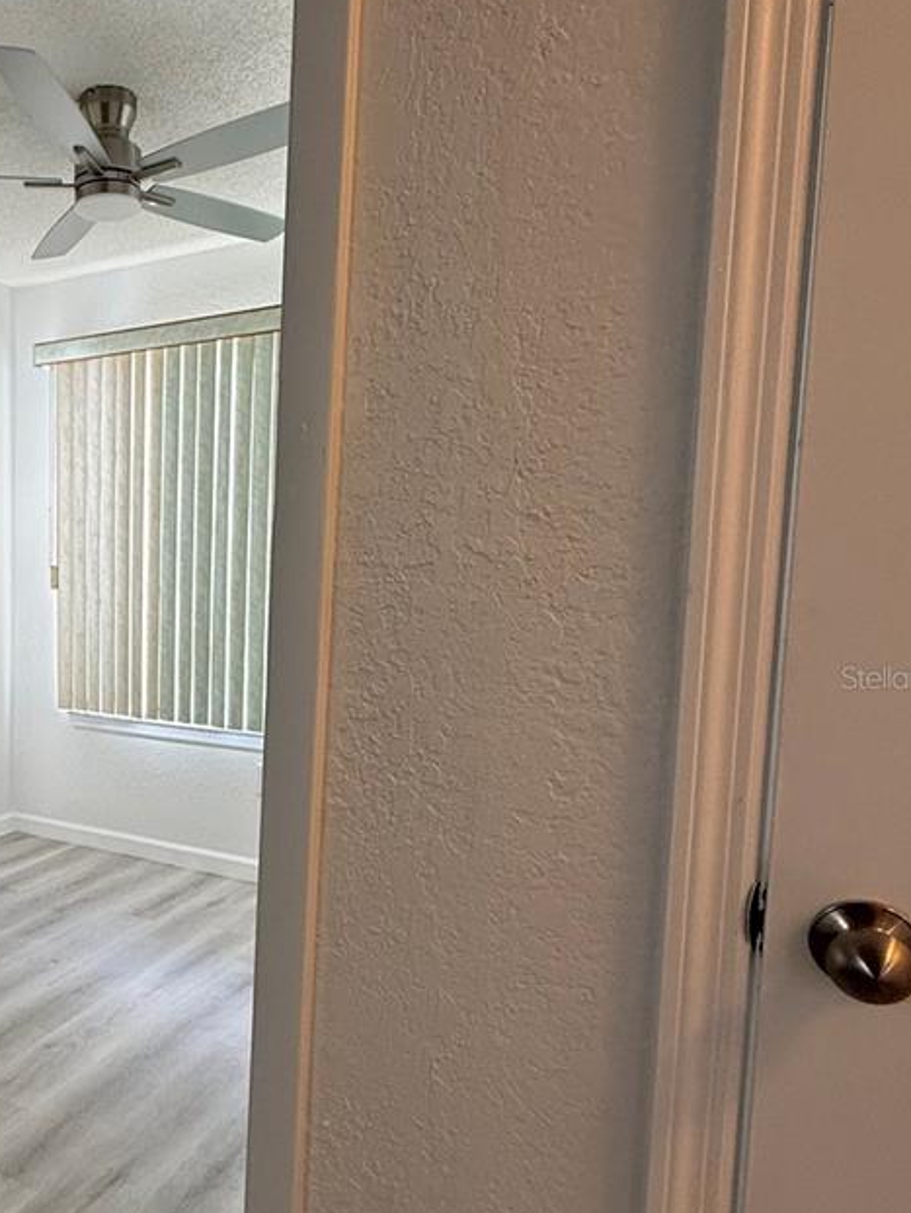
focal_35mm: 27
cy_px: 677
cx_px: 101
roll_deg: -1.0
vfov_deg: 65.1
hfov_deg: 46.6
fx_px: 947
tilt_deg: -4.9
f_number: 2.2
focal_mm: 2.22
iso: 160
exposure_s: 1/120
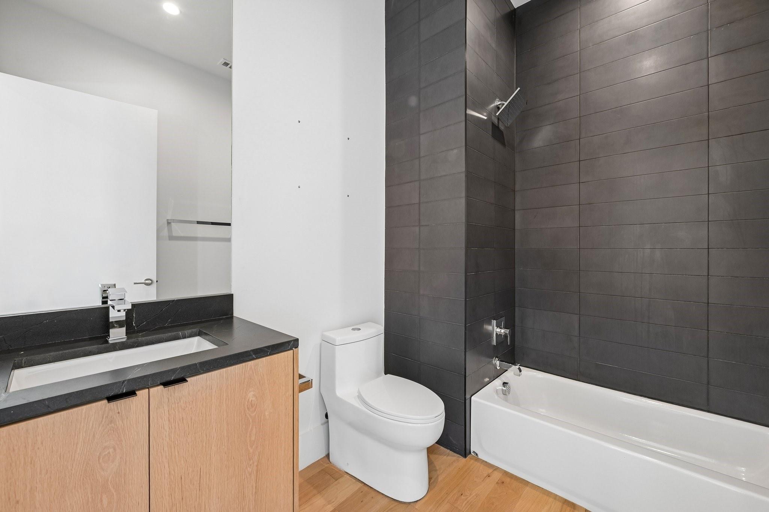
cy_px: 256
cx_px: 384
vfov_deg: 81.2
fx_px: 299
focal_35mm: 14
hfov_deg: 104.3
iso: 400
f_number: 8
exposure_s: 1/13
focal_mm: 14
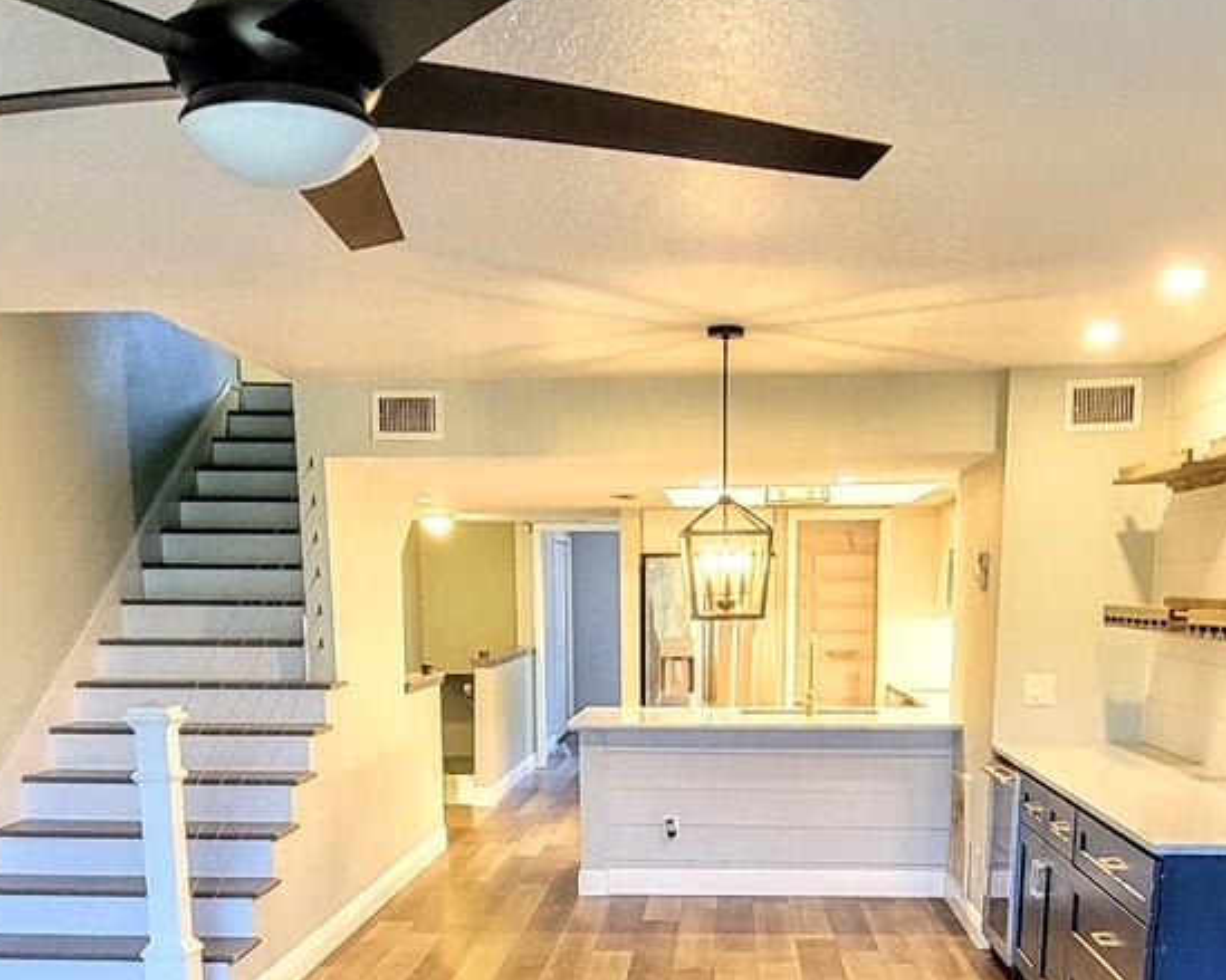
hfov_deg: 49.1
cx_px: 645
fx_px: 1342
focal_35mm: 37
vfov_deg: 36.8
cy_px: 931
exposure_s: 1/40
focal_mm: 2.2
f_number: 2.2
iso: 320
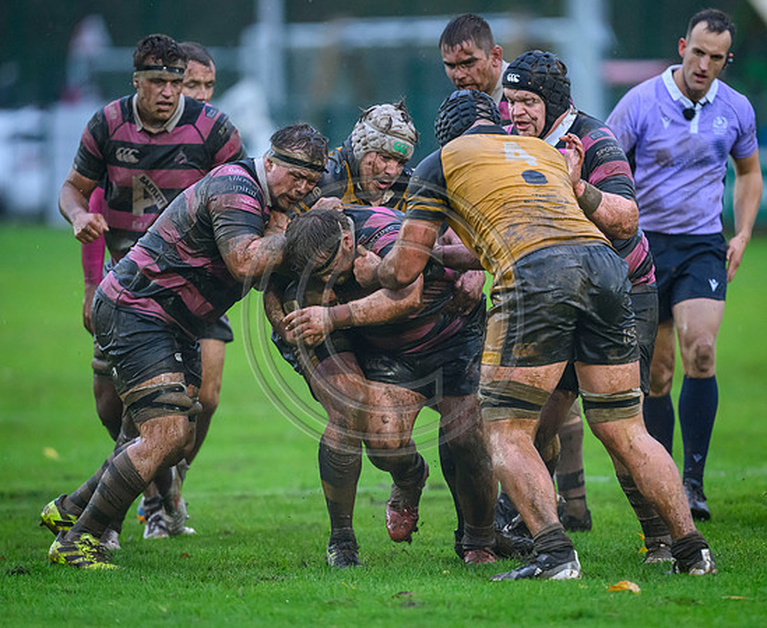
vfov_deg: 3.1
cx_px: 414
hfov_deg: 3.8
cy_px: 348
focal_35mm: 507
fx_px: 11626
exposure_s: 1/1250
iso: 6400
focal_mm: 400
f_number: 3.2
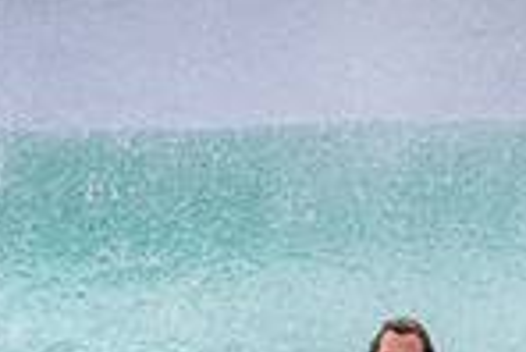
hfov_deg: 0.7
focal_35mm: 3133
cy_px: 542
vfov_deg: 0.4
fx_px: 45821
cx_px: 153
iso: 1400
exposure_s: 1/2000
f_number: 11
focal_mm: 800
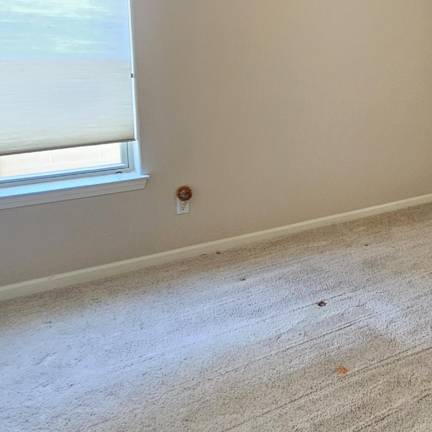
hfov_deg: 43.9
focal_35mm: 33
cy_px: 109
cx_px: 413
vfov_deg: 47.9
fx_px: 466
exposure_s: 1/30
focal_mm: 2.2
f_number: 2.2
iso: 320
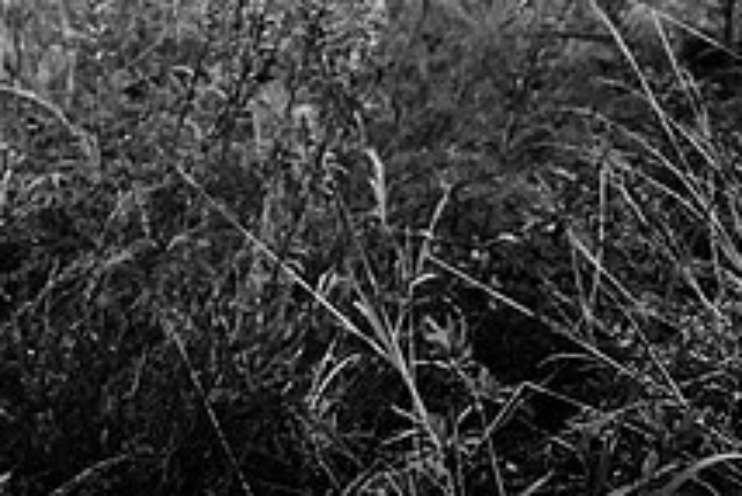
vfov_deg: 20.7
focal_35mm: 65
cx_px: -194
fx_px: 1341
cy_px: 85
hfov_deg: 26.7
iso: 400
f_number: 2.5
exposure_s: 1/250
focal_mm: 24
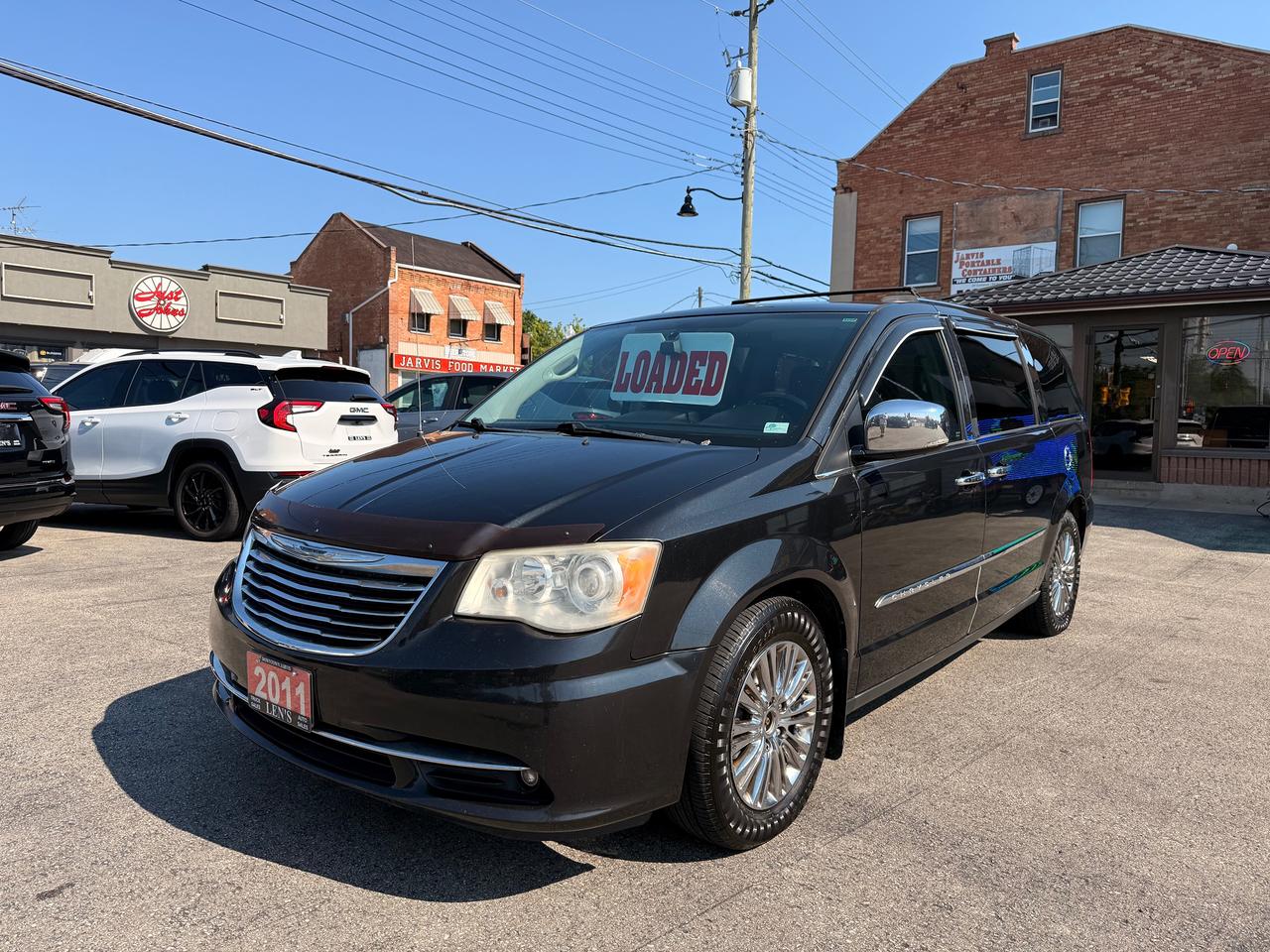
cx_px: 635
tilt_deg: -2.5
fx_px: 881
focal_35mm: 24
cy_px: 476
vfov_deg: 56.8
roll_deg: -0.9
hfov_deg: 71.6
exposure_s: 1/3953
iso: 100
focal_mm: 6.76
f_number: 1.78
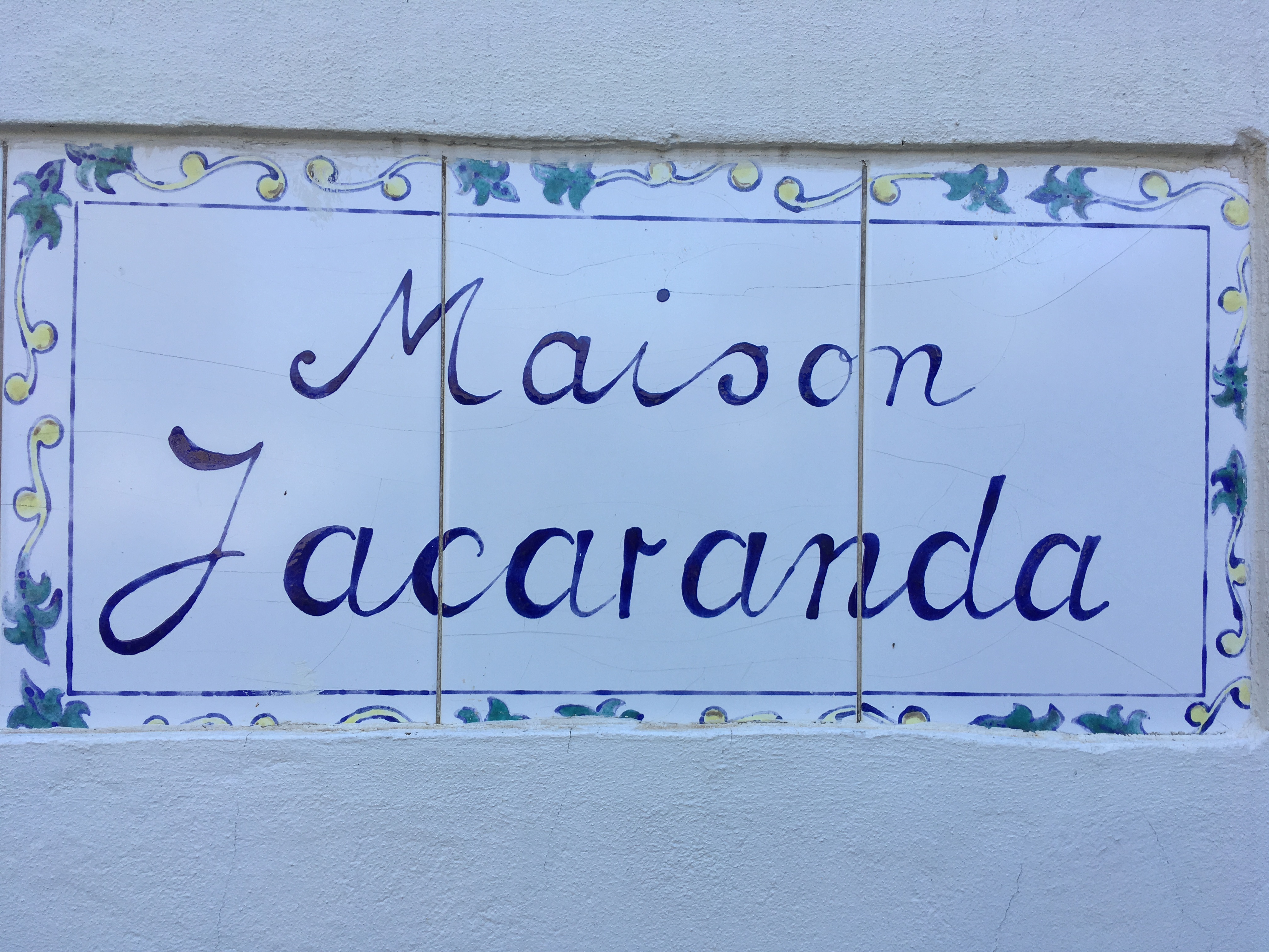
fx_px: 1063
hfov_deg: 61.7
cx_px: 634
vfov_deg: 48.2
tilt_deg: +1.2
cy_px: 476
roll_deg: +0.0
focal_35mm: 29
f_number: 2.2
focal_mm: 4.15
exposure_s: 1/371
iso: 25
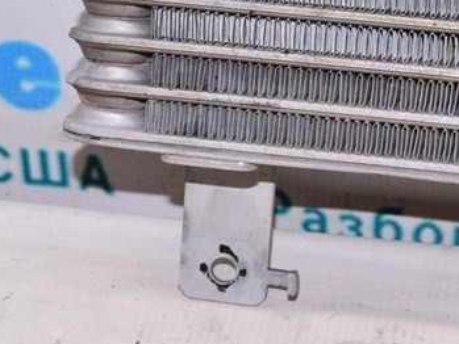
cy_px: 44
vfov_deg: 13.4
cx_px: 374
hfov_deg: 17.7
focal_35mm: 110
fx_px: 1459
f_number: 8
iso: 1600
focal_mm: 26
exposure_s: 1/160
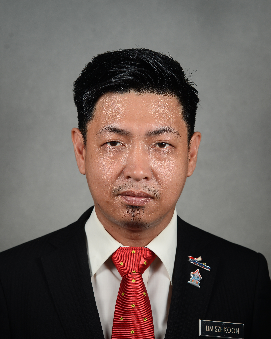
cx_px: 136
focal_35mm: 57
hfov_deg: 26.7
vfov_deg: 32.9
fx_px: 571
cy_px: 199
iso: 250
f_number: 7.1
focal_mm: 50
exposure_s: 1/160
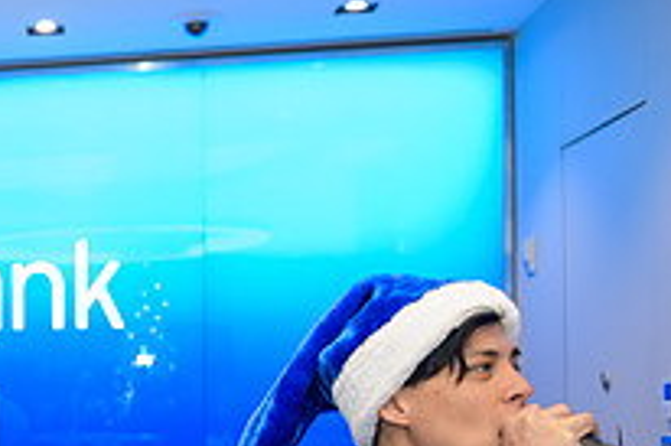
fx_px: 1471
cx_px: -241
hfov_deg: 22.5
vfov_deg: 17.1
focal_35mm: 79
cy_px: 383
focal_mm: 28
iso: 800
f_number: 3.2
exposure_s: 1/125
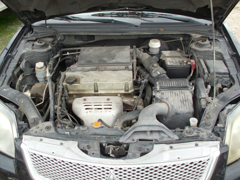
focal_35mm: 38
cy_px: 90
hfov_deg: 49.0
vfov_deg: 37.7
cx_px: 120
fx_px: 263
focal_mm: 6.3
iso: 100
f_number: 2.9
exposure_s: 1/60
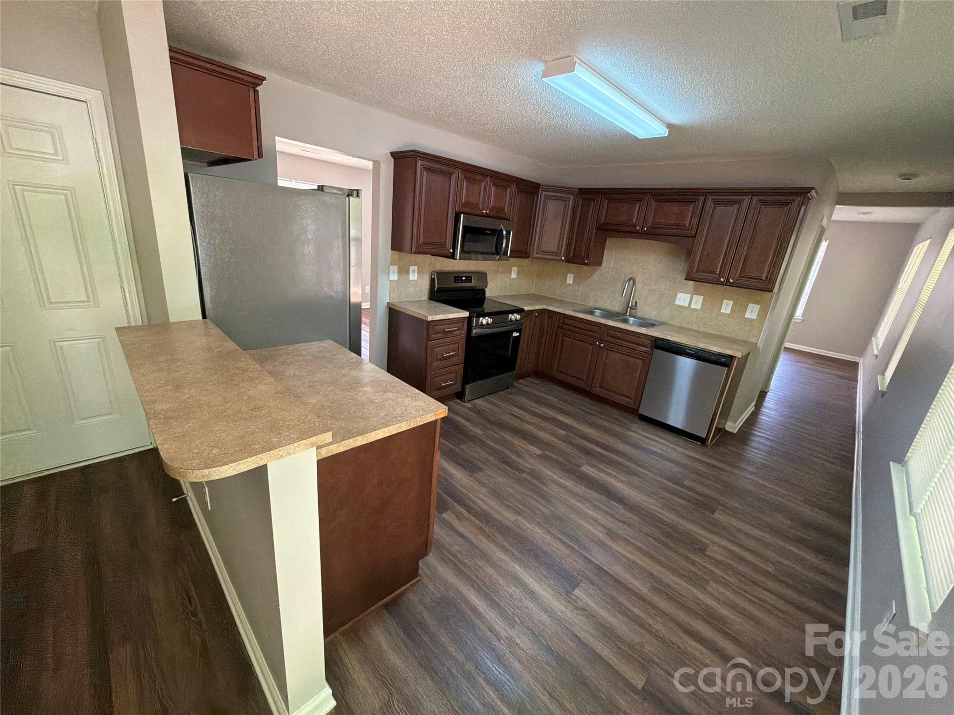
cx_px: 477
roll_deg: -5.8
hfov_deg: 102.1
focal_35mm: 14
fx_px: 386
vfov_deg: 85.7
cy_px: 358
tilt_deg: -18.6
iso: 400
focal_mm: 2.22
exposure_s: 1/60
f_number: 2.2
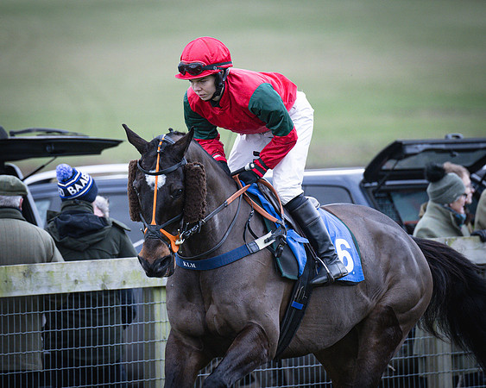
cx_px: 204
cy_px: 158
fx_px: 6364
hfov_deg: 4.4
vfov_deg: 3.5
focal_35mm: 443
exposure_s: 1/1000
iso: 800
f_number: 2.8
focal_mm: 200
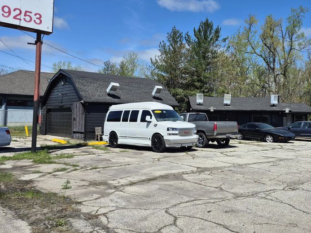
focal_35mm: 34
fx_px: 306
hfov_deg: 53.7
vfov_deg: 41.6
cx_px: 182
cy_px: 91
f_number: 1.8
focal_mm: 5.4
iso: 25
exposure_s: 1/2744
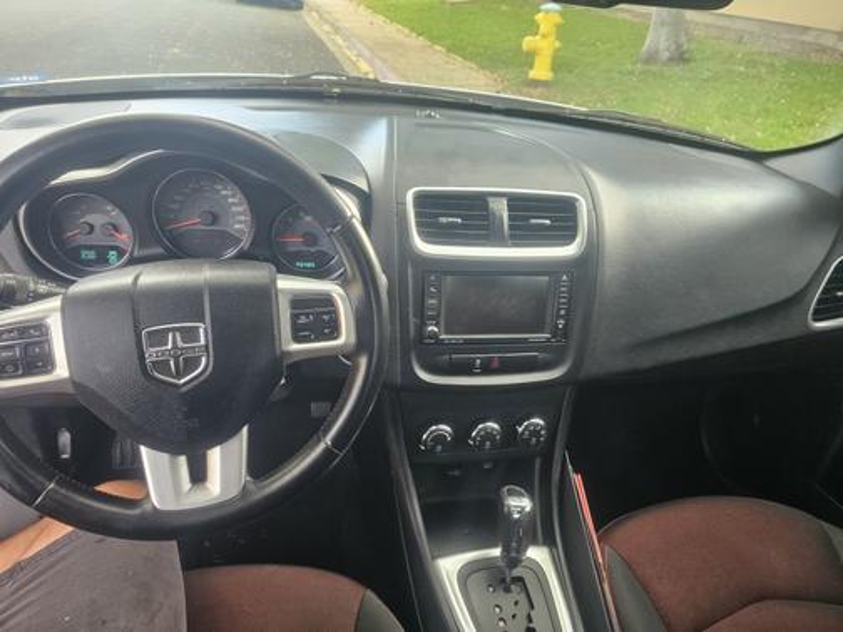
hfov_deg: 73.9
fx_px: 560
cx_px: 422
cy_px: 316
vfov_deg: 58.9
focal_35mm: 23
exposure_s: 1/120
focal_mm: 6.3
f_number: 1.7
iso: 200
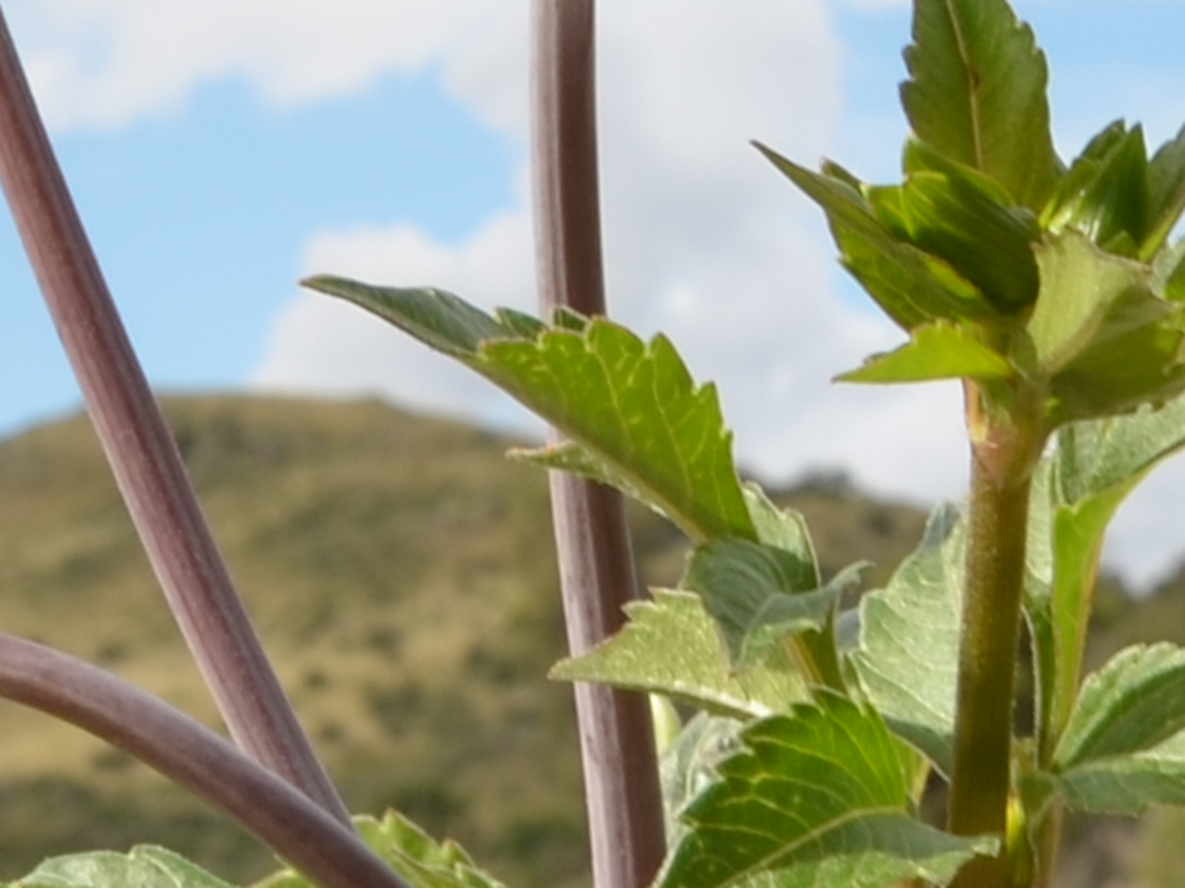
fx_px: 6810
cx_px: 279
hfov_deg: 9.9
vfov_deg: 7.2
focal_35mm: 199
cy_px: -905
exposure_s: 1/60
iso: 100
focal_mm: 18
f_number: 13
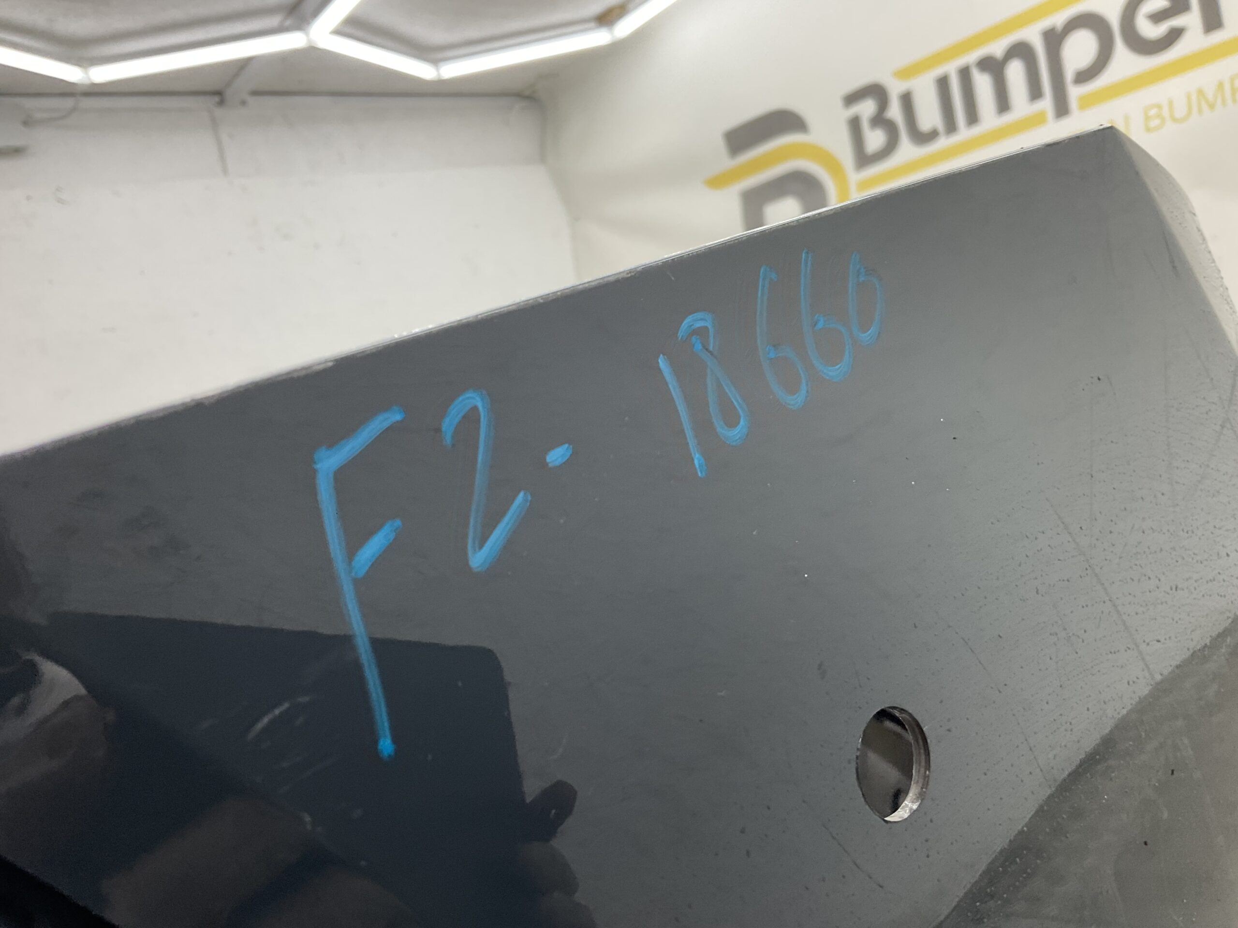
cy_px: 464
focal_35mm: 29
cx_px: 619
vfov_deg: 48.2
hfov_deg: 61.7
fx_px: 1037
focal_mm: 3
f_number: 1.8
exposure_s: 1/100
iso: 25
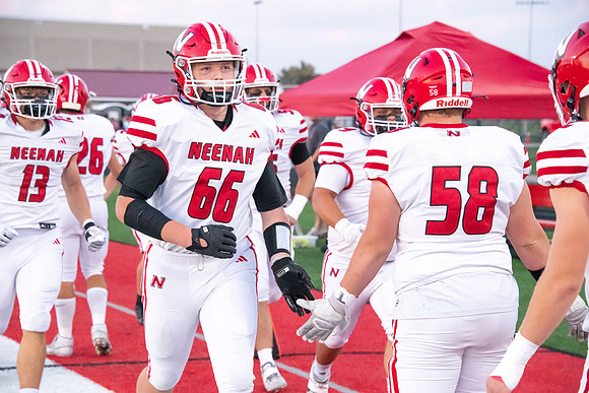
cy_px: 196
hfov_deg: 16.4
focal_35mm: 125
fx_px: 2046
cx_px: 294
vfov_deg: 11.0
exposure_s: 1/800
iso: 10000
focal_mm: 125
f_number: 7.1
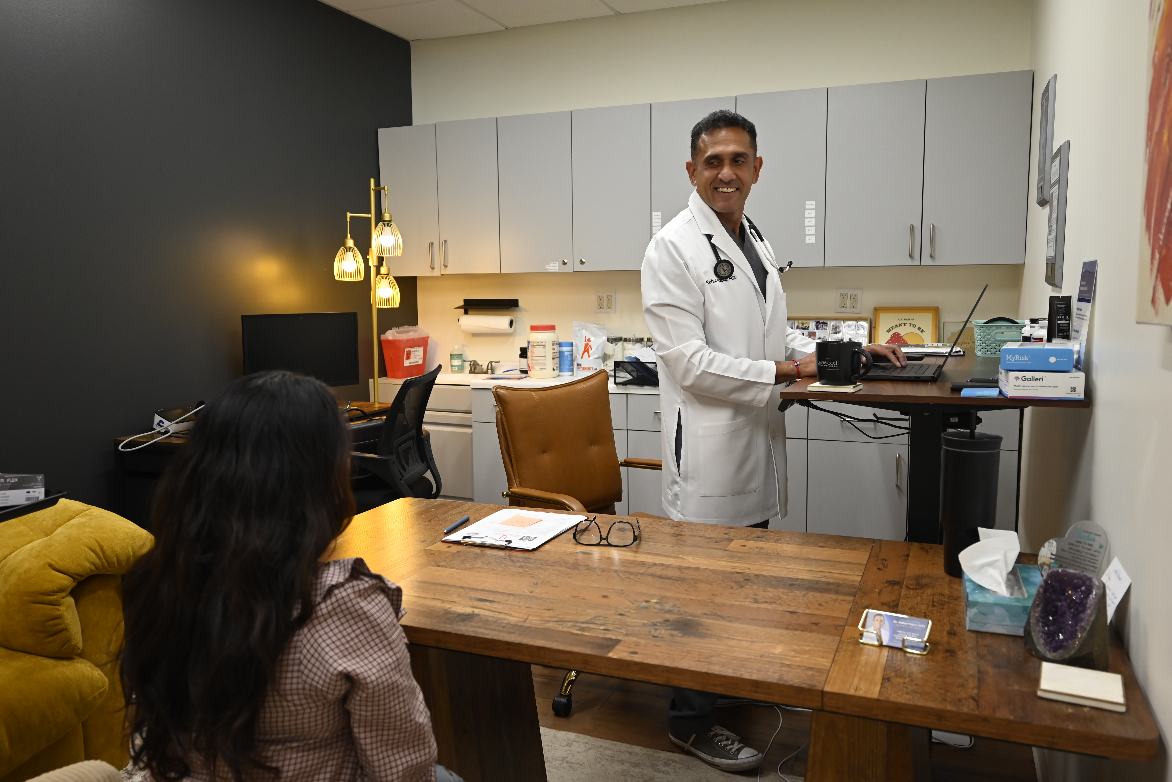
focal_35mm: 28
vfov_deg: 46.4
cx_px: 586
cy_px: 391
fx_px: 912
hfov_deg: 65.5
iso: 800
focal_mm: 28
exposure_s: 1/125
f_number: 4.5
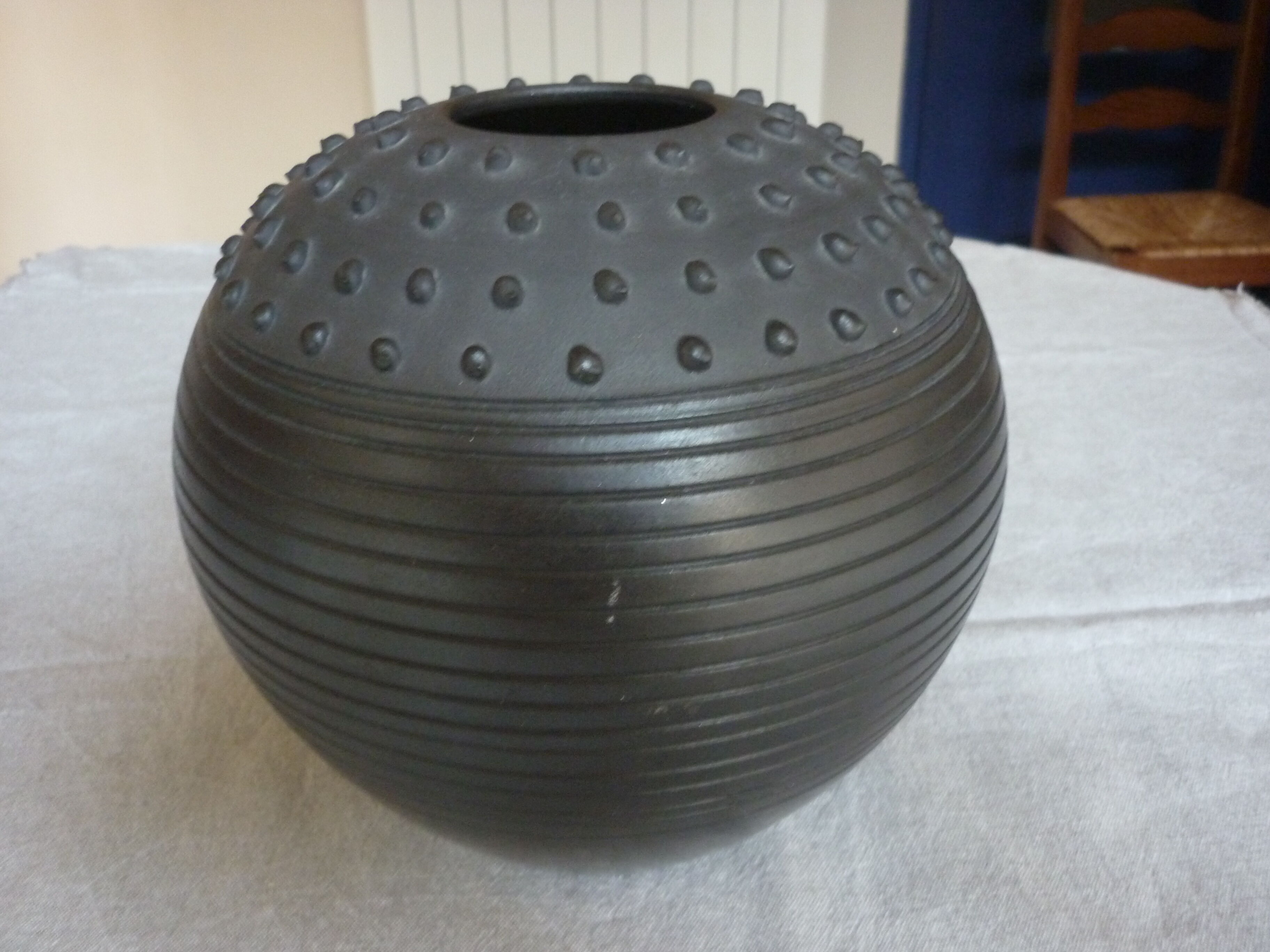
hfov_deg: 55.4
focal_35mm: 33
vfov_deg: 42.9
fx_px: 1211
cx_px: 635
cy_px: 476
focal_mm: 5.5
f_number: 2.8
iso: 400
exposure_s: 1/8
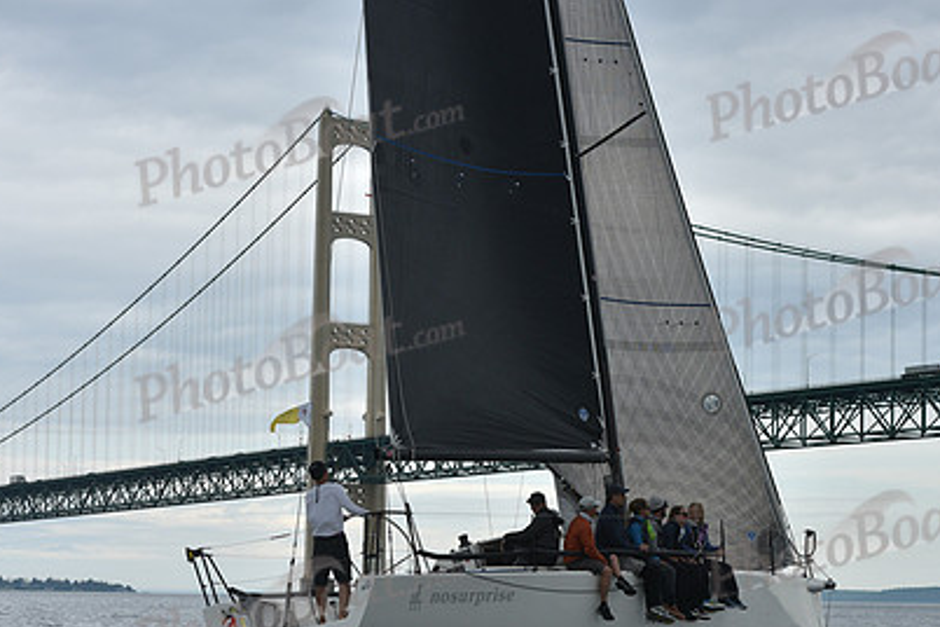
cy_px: 450
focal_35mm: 101
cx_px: 587
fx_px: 2637
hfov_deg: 20.2
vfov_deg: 13.5
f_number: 7.1
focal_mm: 70
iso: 250
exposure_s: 1/800
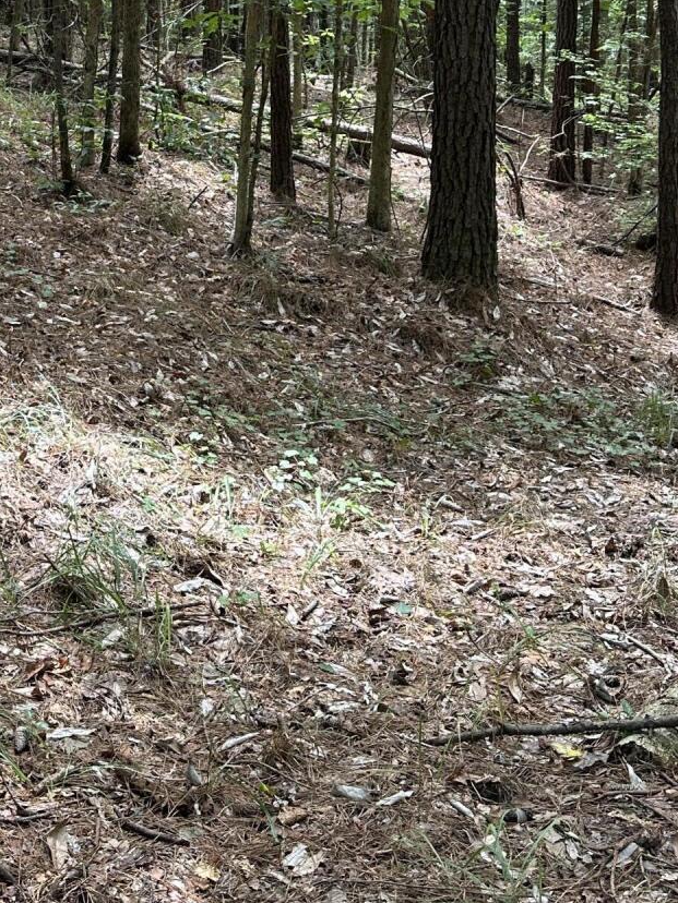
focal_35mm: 58
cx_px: 135
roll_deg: +1.1
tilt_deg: -3.7
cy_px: 128
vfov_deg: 32.0
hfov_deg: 24.8
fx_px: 1515
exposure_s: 1/121
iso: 100
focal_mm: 6.86
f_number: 1.78
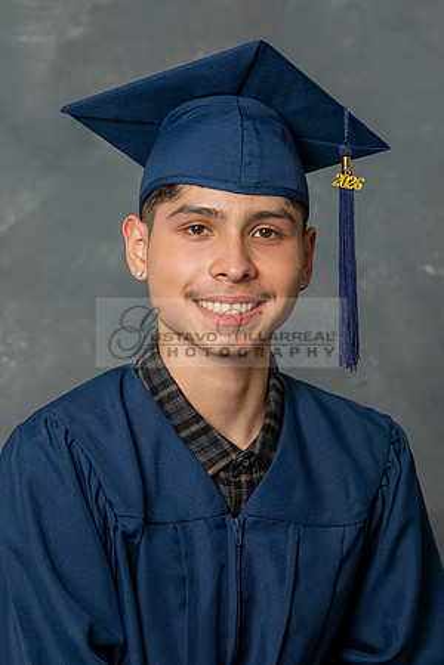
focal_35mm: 143
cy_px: 414
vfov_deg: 14.4
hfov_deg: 9.6
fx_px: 2642
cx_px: 378
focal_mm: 64
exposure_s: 1/200
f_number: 4
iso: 200
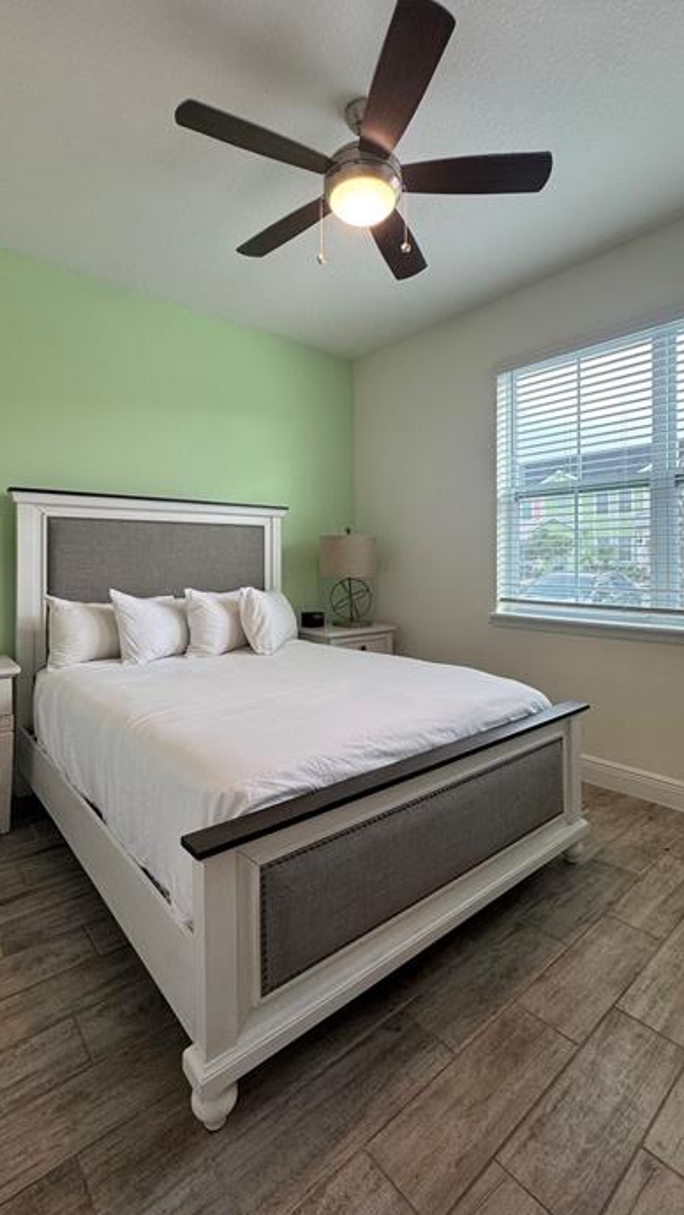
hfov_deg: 64.0
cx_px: 347
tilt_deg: +0.4
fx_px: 548
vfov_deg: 95.7
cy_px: 559
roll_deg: +1.1
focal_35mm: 17
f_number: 2.2
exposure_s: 1/120
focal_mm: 2.22
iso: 125
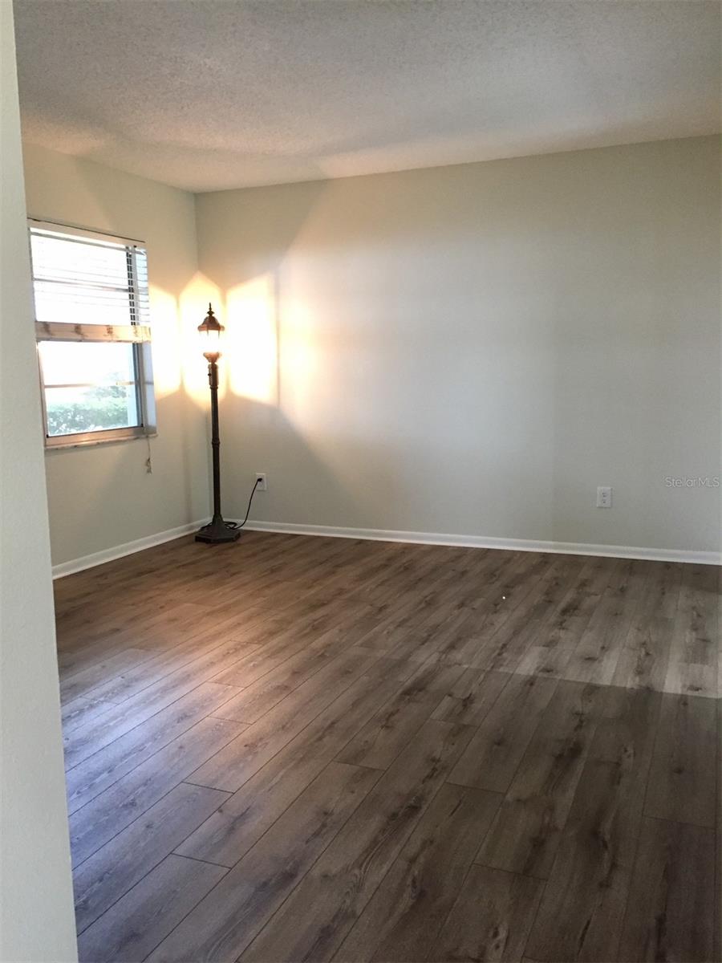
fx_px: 806
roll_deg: +0.6
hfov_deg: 48.2
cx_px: 361
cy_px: 482
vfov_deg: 61.7
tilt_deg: -6.7
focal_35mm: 29
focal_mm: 4.15
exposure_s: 1/17
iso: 250
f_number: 2.2
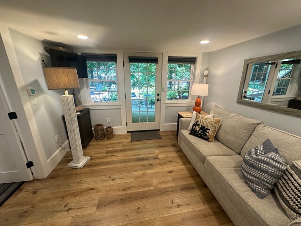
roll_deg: -0.4
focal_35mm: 14
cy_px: 113
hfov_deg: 102.1
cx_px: 150
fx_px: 122
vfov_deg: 85.7
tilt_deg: -16.5
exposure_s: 1/120
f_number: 2.2
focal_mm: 2.22
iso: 160
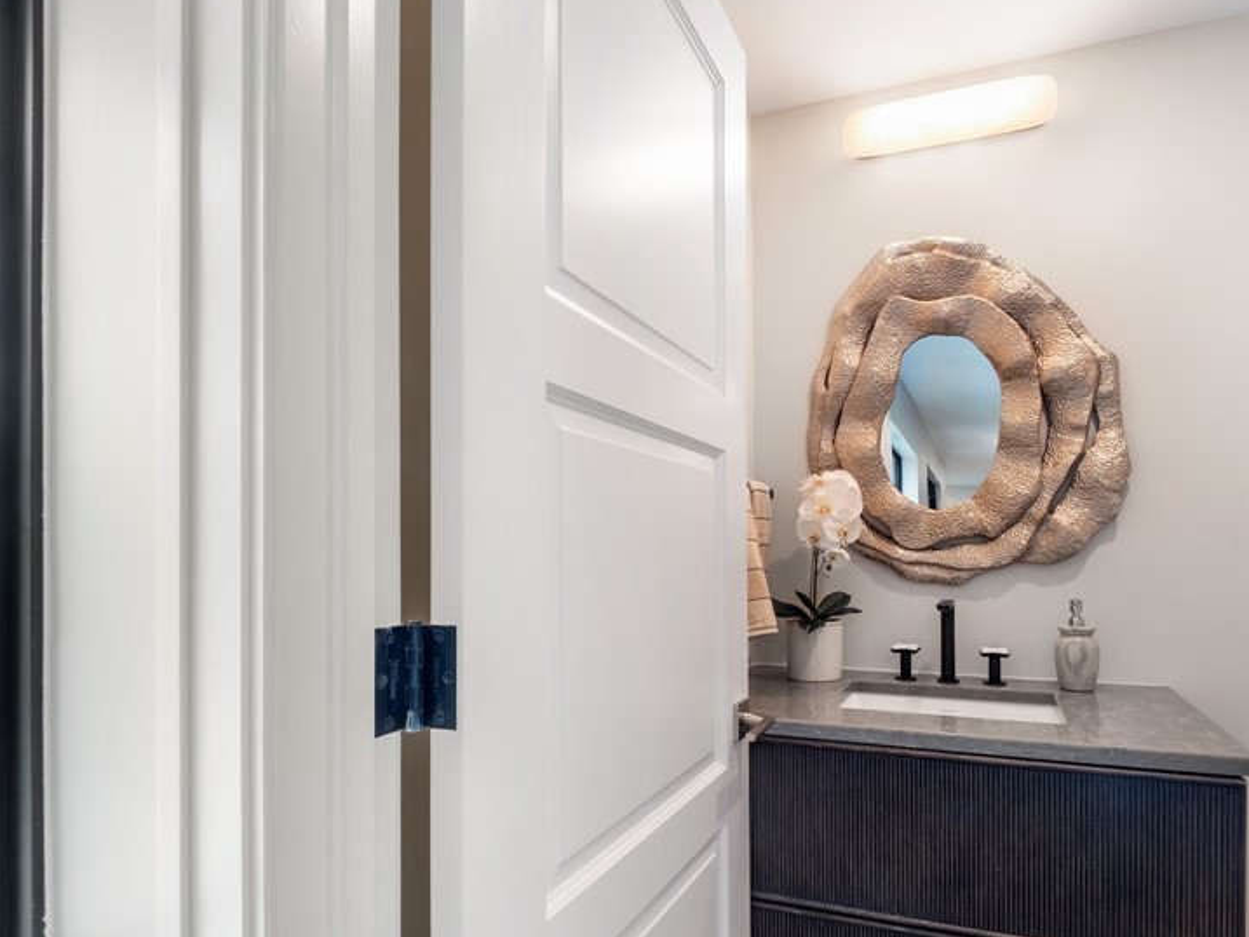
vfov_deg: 65.3
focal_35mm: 20
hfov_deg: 81.1
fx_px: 722
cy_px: 564
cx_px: 723
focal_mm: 7
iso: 200
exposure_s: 1/4
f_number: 7.1
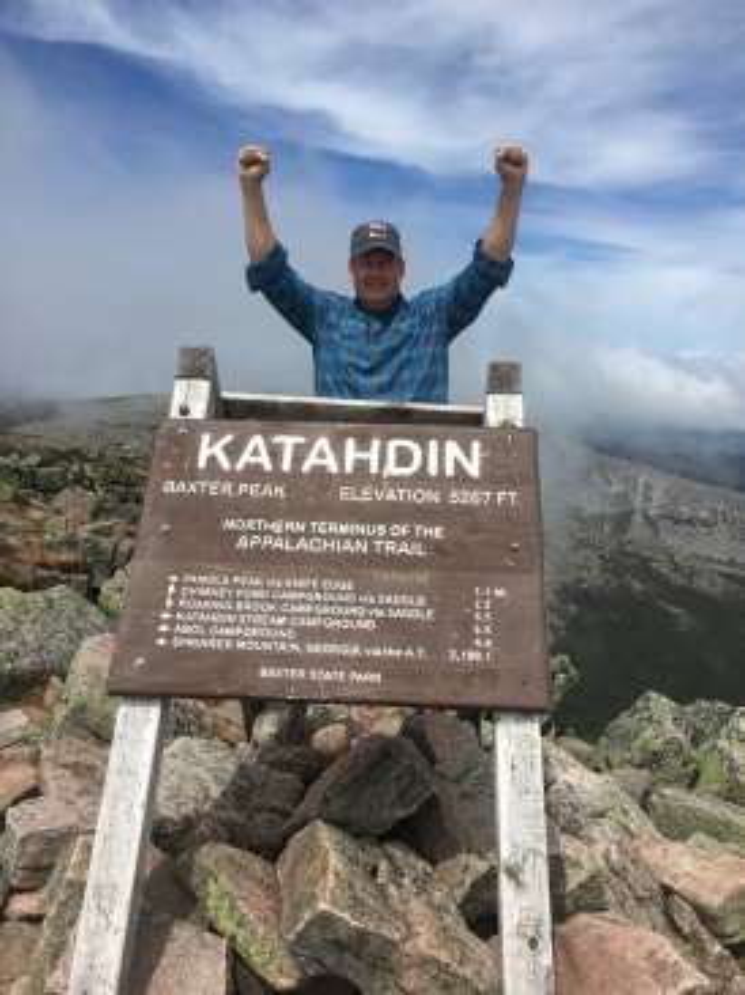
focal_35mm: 29
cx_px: 372
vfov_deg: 61.7
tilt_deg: -9.4
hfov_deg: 48.2
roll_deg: -1.2
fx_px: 833
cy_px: 498
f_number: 2.2
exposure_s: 1/2653
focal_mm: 4.15
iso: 25
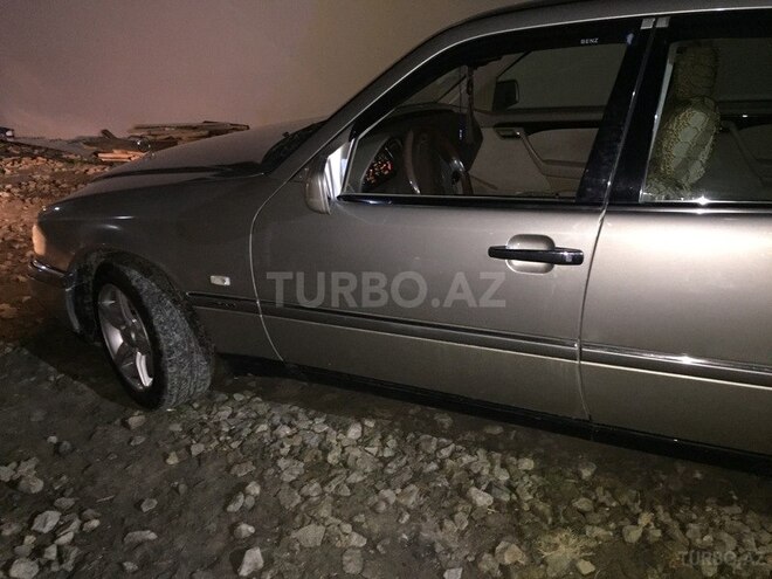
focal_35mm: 29
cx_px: 386
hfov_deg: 61.7
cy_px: 290
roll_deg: +2.9
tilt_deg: -23.8
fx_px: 647
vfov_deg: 48.2
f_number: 2.2
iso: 320
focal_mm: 4.15
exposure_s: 1/17
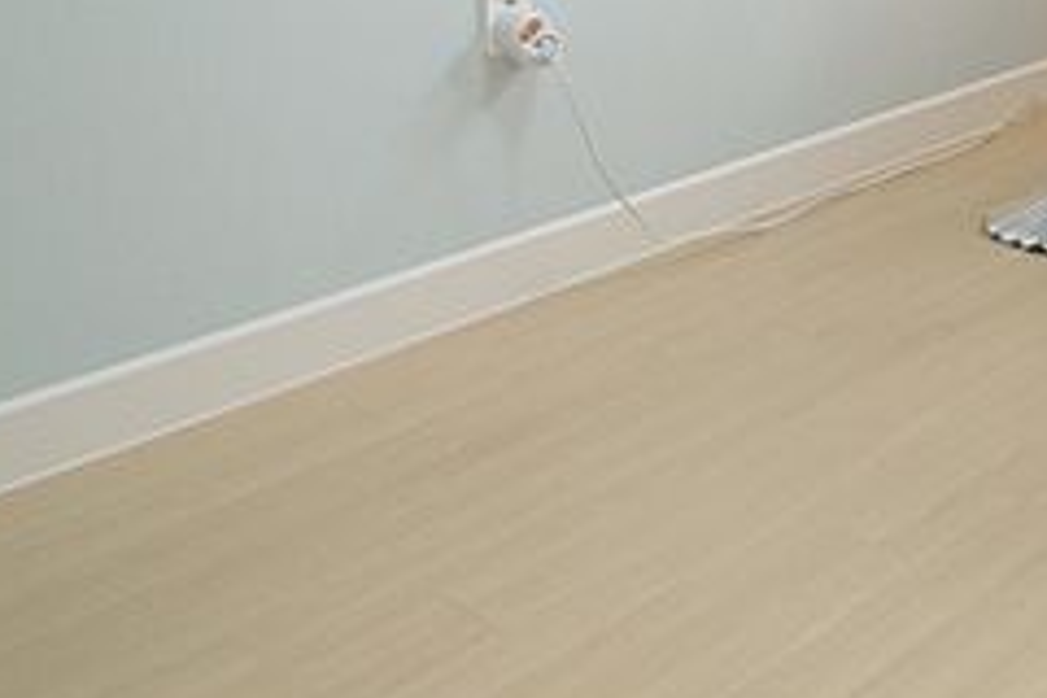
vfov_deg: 21.8
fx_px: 1454
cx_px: 1200
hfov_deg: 33.5
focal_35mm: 50
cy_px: -388
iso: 400
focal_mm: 10
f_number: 4
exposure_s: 1/100
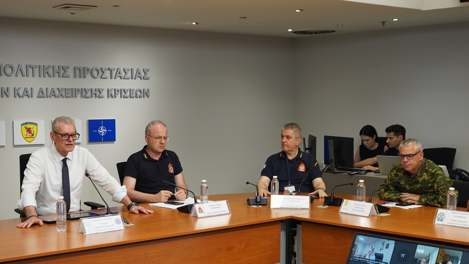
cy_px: 161
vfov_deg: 20.4
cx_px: 223
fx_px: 734
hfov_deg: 35.4
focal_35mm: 59
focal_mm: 37
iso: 1000
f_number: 4
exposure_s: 1/160
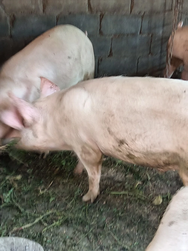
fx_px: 391
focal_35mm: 54
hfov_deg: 27.0
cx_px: 94
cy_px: 126
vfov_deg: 35.6
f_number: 1.8
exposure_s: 1/20
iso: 877
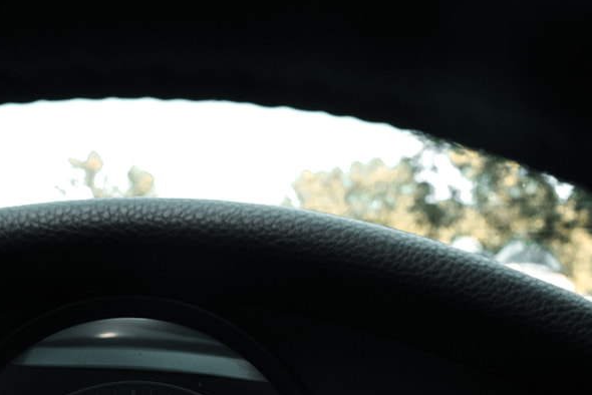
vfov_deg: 18.4
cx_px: 183
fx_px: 1168
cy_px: 444
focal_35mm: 71
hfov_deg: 28.2
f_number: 8
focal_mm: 24
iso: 320
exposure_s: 1/200
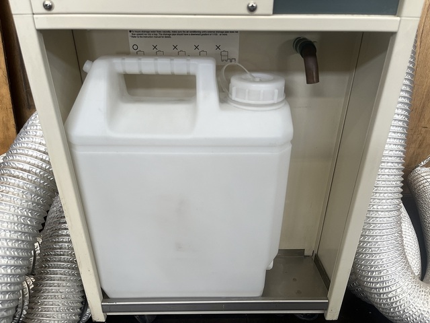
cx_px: 215
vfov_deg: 53.1
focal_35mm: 26
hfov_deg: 67.3
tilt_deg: -29.4
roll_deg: -0.7
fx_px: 323
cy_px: 162
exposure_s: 1/122
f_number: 1.6
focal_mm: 5.1
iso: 80
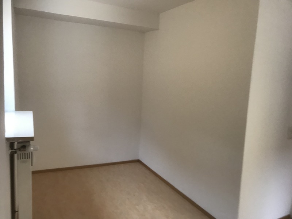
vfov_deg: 49.7
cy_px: 110
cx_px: 146
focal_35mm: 28
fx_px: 236
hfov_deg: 63.4
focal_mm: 3.99
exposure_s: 1/33
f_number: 1.8
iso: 32
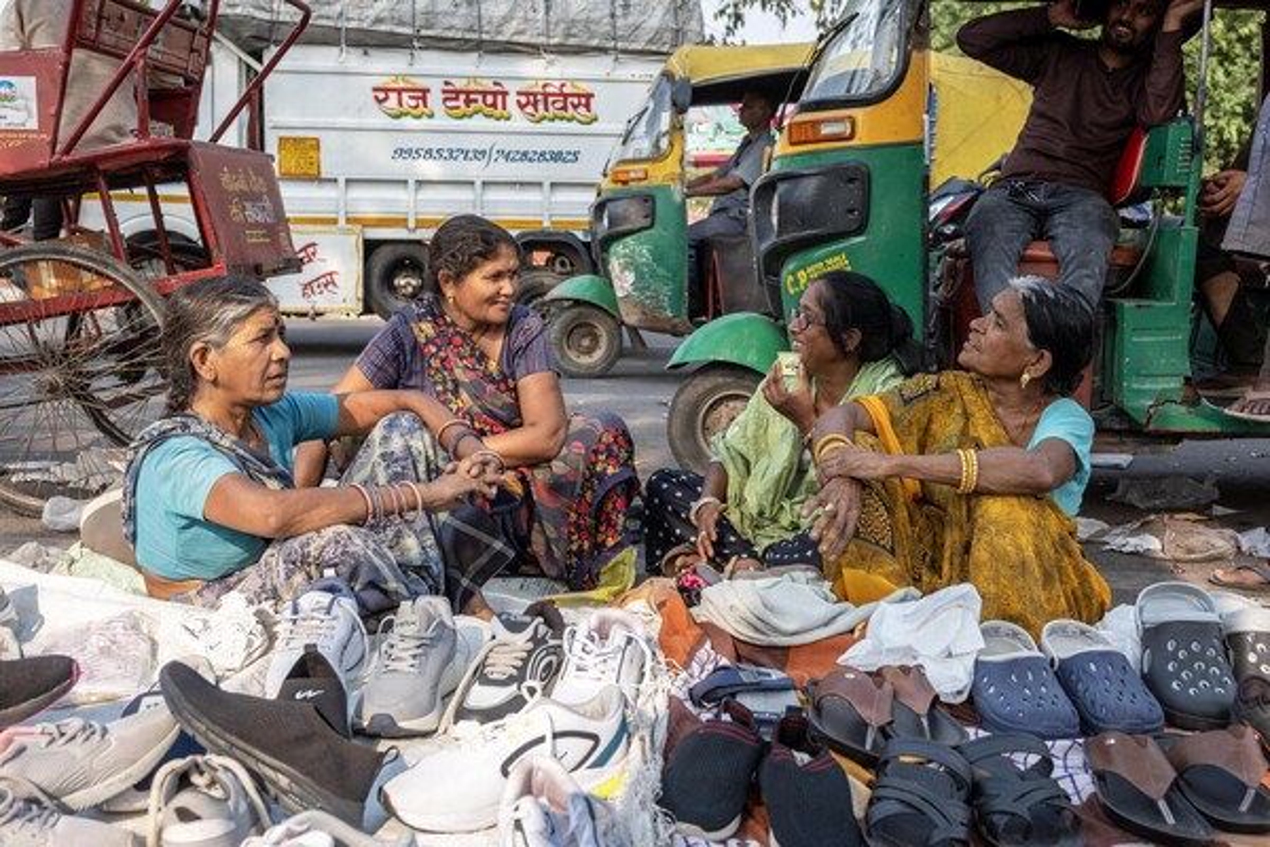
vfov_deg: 37.9
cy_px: 424
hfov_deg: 54.4
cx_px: 635
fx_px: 1235
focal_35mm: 35
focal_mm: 23.4
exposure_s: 1/500
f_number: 4
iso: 200
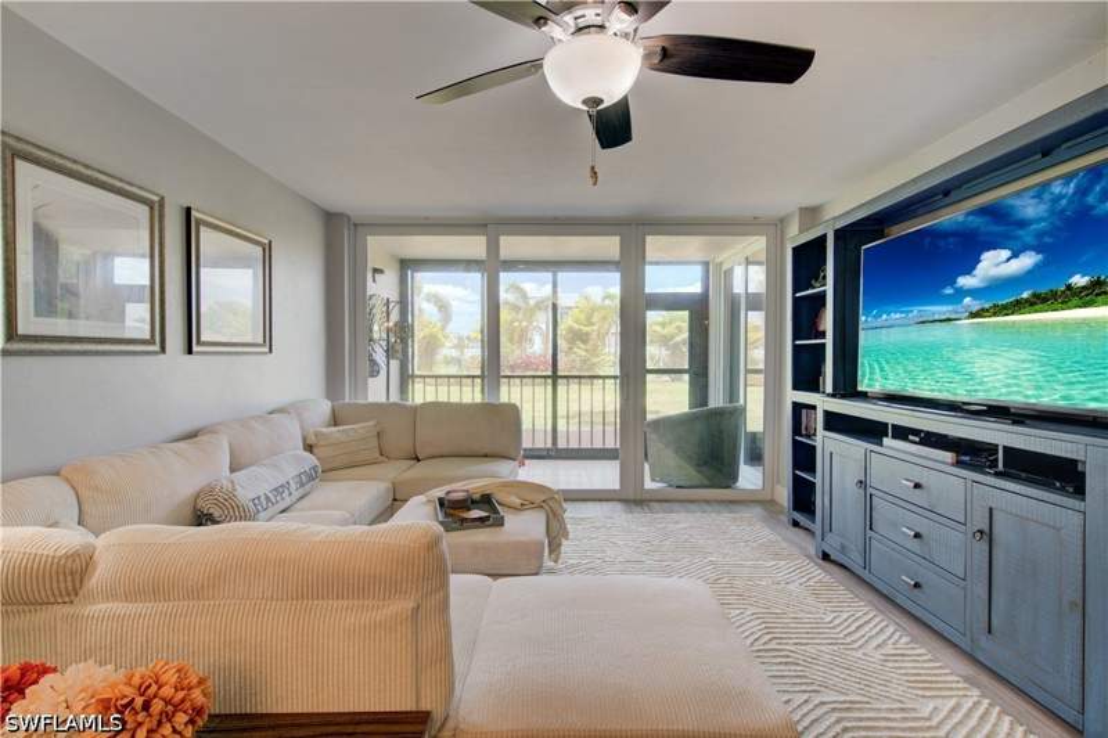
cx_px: 554
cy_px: 369
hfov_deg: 96.7
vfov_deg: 73.7
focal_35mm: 16
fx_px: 492
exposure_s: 1/8
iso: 400
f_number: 8
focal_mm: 16
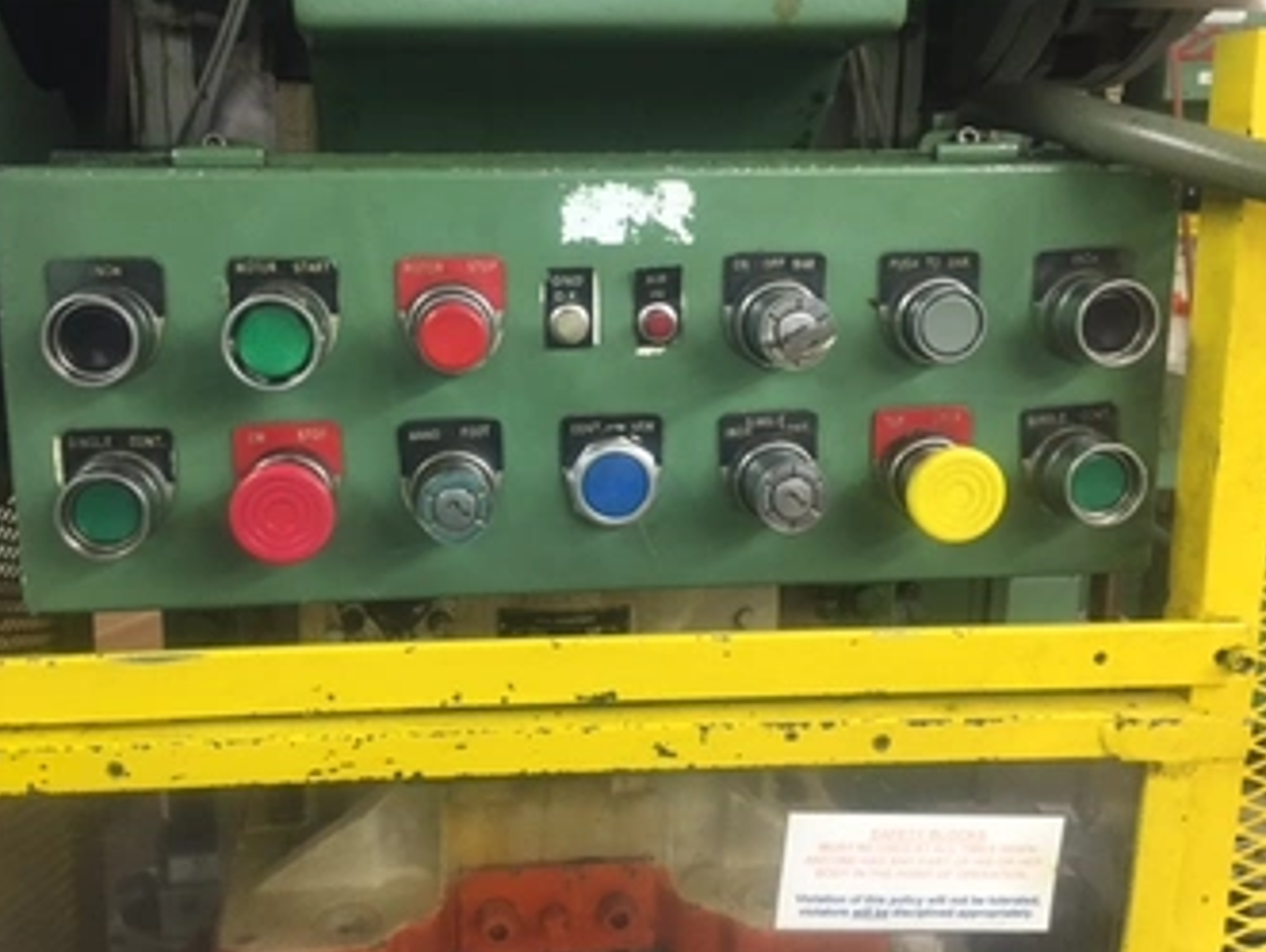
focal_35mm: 35
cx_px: 570
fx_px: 1281
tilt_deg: -13.9
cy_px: 428
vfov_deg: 40.7
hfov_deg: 52.5
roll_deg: -0.6
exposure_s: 1/30
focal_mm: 4.15
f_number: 2.2
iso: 160
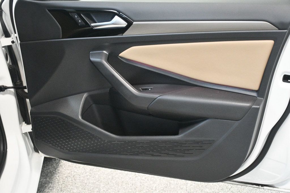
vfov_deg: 26.0
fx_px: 419
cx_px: 145
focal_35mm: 52
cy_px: 96
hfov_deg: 38.2
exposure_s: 1/60
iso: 4000
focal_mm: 35
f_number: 4.2
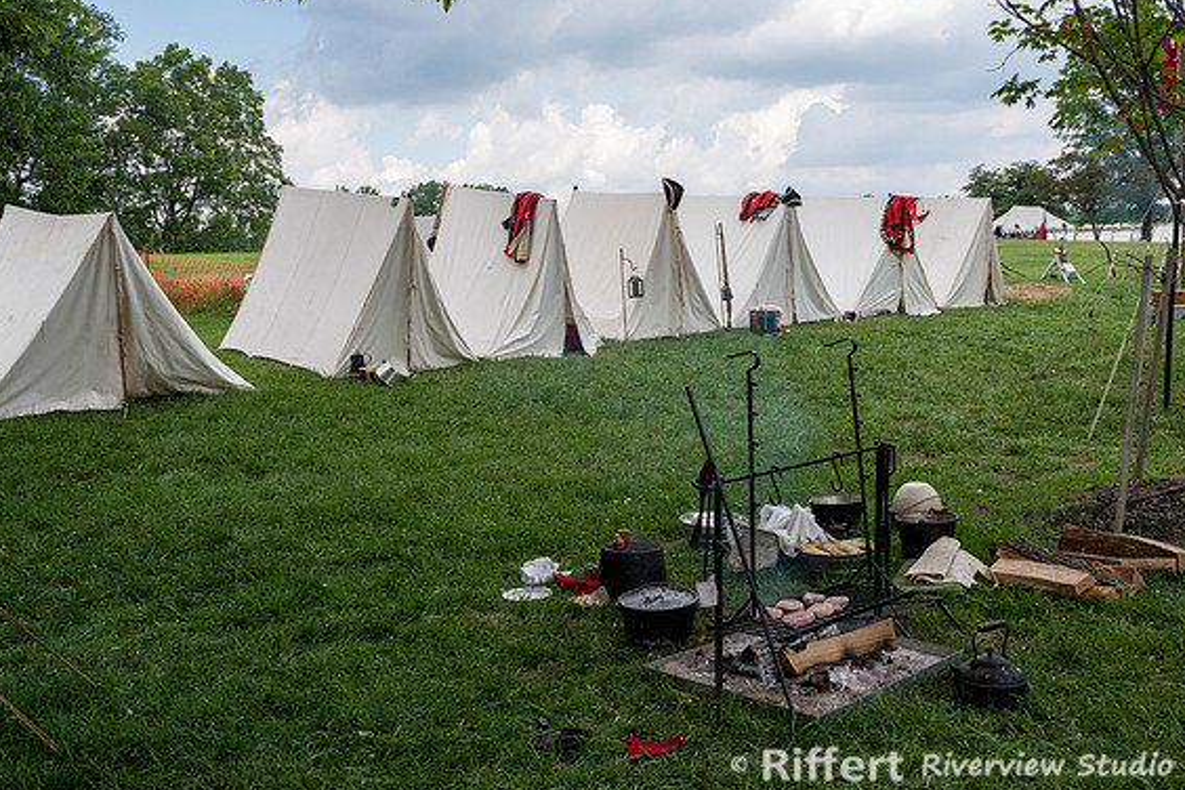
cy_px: 396
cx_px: 590
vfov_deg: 35.9
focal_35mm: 37
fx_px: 1218
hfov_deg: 51.9
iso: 400
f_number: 10
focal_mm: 36
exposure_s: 1/400
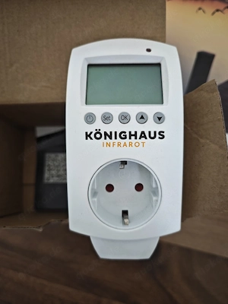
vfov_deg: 73.9
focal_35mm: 23
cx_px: 114
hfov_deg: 58.9
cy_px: 152
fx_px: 202
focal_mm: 7.79
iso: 320
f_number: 1.9
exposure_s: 1/100
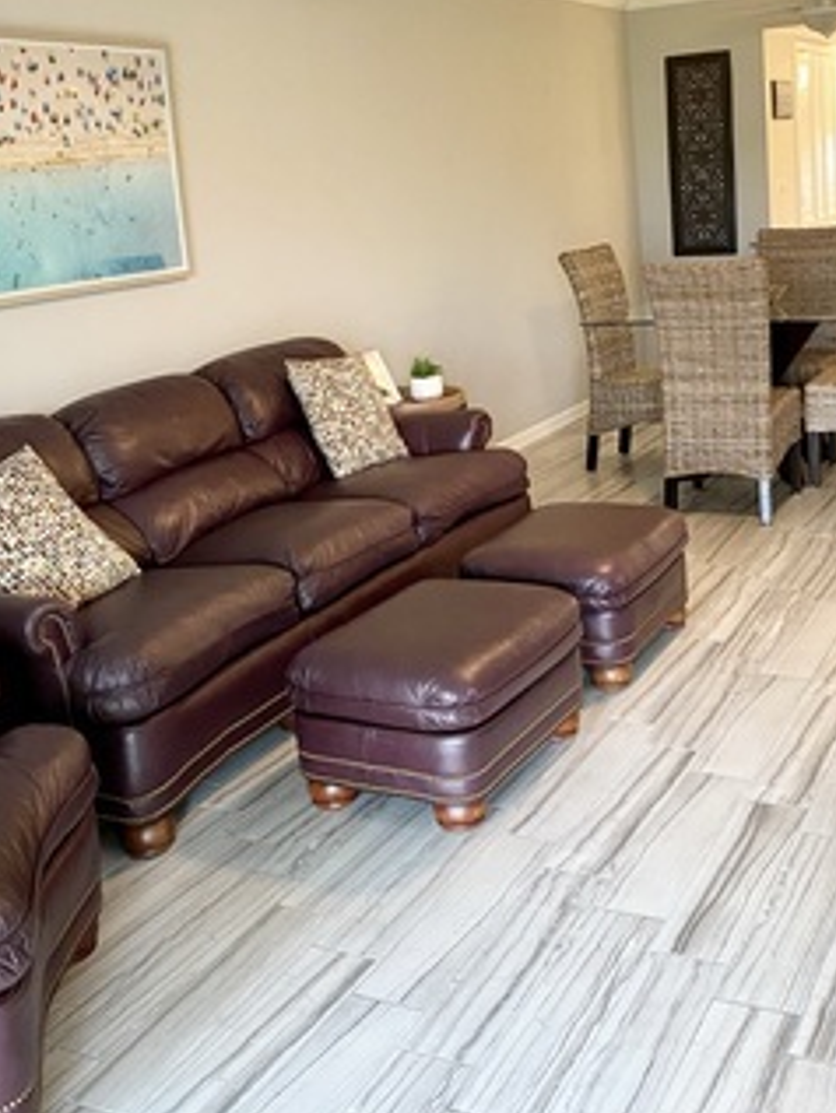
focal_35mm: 41
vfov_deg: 45.3
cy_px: 411
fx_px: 1319
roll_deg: +4.2
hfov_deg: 34.9
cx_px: 539
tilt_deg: -10.1
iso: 320
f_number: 1.8
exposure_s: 1/60
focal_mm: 4.25
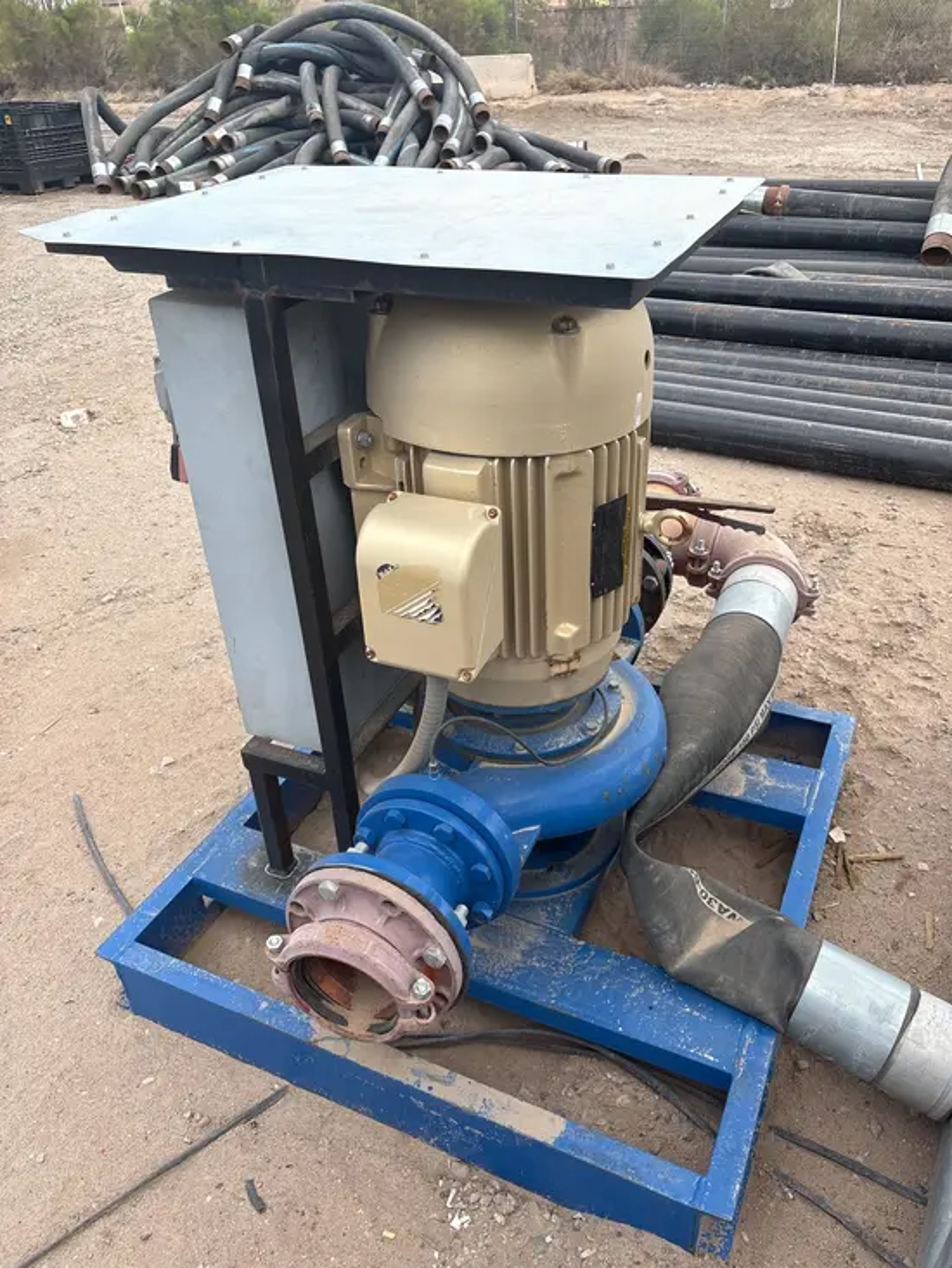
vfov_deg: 67.3
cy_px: 634
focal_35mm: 26
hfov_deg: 53.1
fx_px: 953
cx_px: 476
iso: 50
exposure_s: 1/1420
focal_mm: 5.96
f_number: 1.6
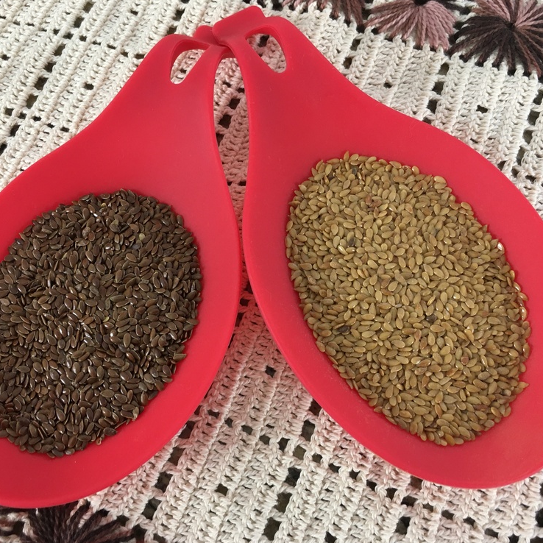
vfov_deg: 47.2
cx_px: 250
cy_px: 273
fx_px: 621
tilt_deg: -70.9
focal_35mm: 35
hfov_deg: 47.2
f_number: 2.2
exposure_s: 1/33
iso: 100
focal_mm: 4.15
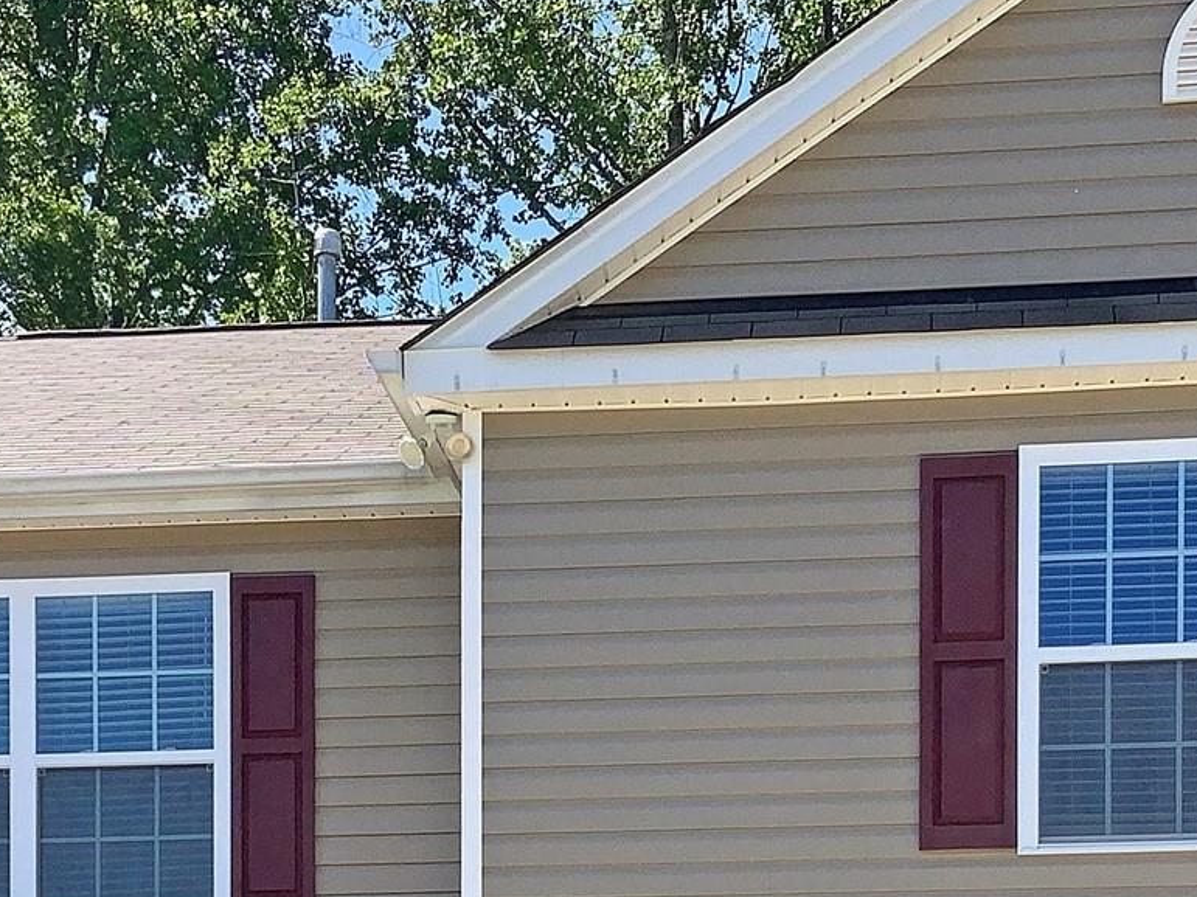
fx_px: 2662
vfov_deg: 18.5
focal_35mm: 77
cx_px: 699
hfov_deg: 25.3
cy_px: 937
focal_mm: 3
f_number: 1.8
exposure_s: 1/1195
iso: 16
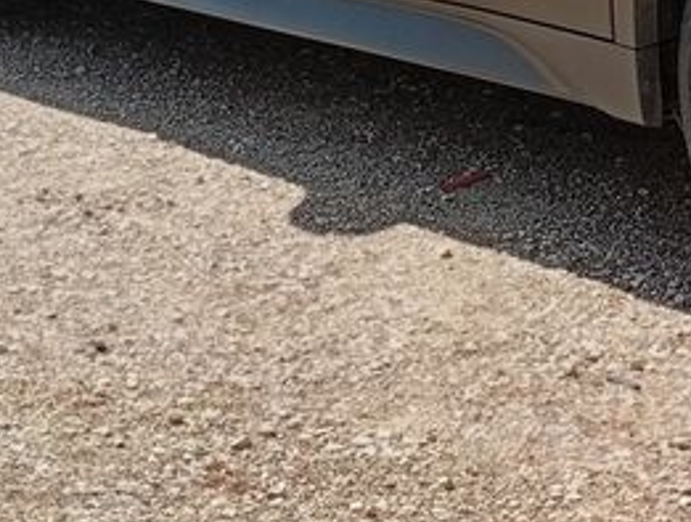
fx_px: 2221
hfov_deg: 16.8
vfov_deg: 12.9
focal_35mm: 111
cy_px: -189
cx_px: 874
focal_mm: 3.98
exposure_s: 1/215
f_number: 1.8
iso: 50
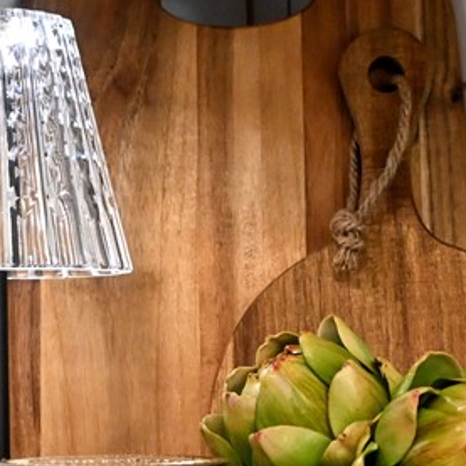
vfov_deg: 15.8
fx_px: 1675
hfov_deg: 15.8
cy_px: 345
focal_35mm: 110
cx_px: 308
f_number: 5
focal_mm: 22
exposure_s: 1/125
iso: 3200
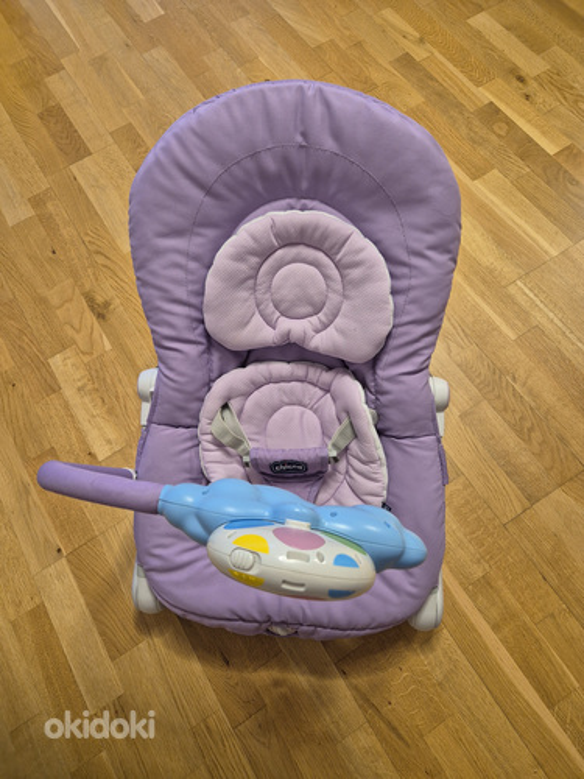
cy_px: 390
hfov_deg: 58.9
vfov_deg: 73.9
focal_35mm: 23
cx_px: 292
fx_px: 517
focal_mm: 5.4
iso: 400
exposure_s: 1/100
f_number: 1.8
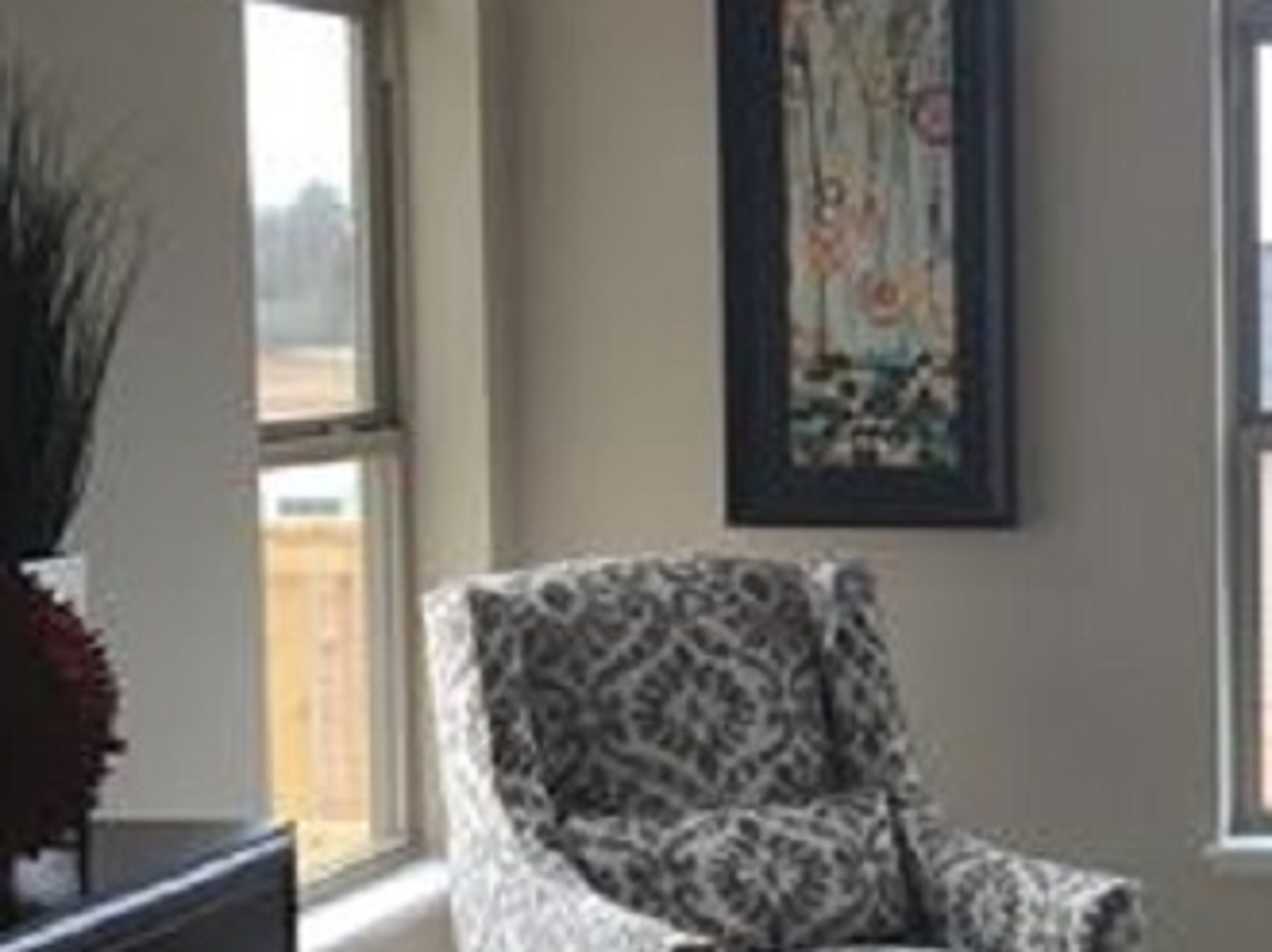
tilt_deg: -3.2
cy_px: 540
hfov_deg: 20.3
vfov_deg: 16.8
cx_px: 1669
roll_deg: +0.8
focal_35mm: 88
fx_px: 3231
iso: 32
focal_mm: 4.15
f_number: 2.2
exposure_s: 1/125
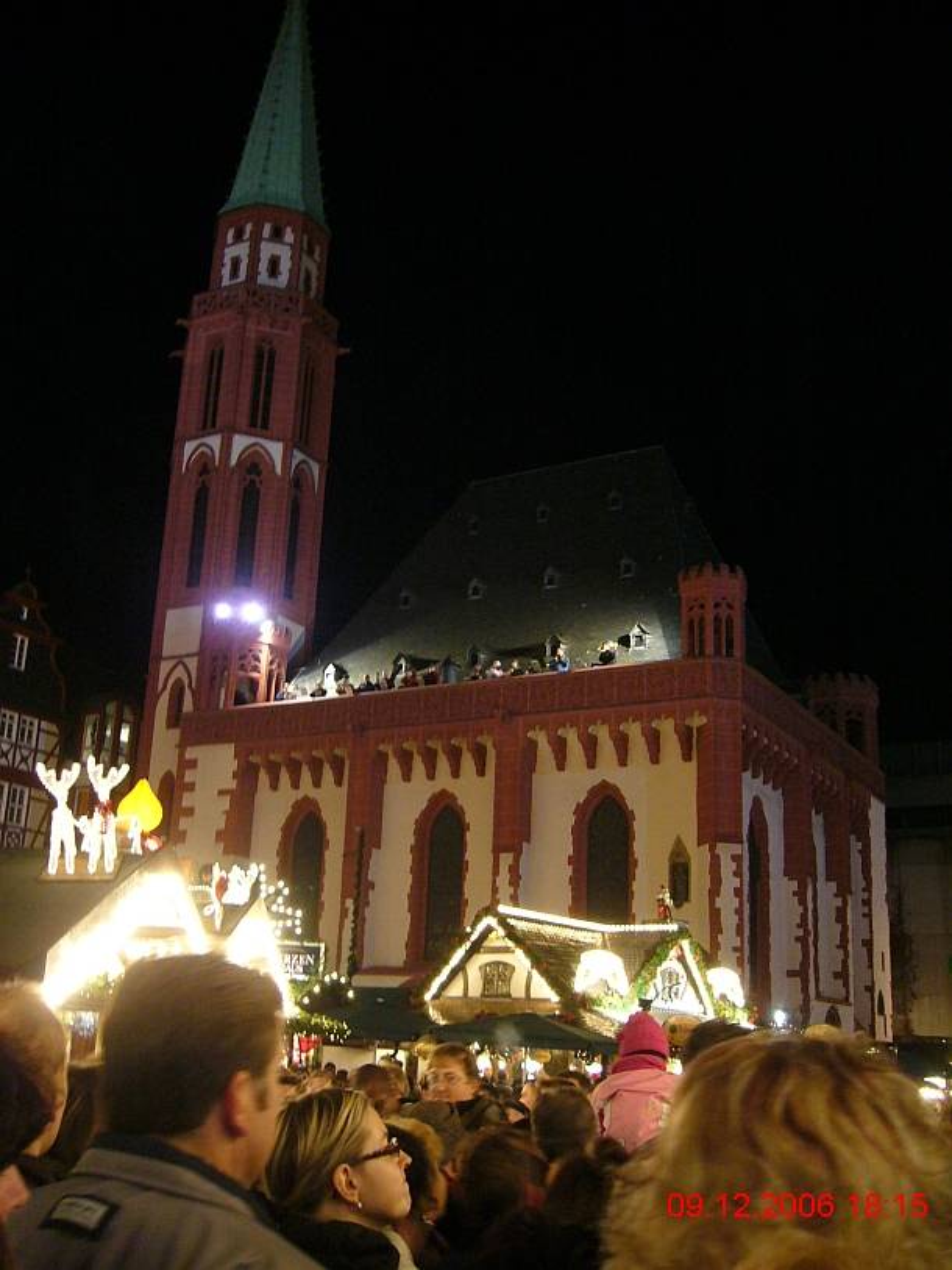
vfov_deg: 52.6
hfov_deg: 40.7
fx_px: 1283
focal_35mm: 35
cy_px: 635
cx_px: 476
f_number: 2.8
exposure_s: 1/8
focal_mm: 5.8
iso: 200
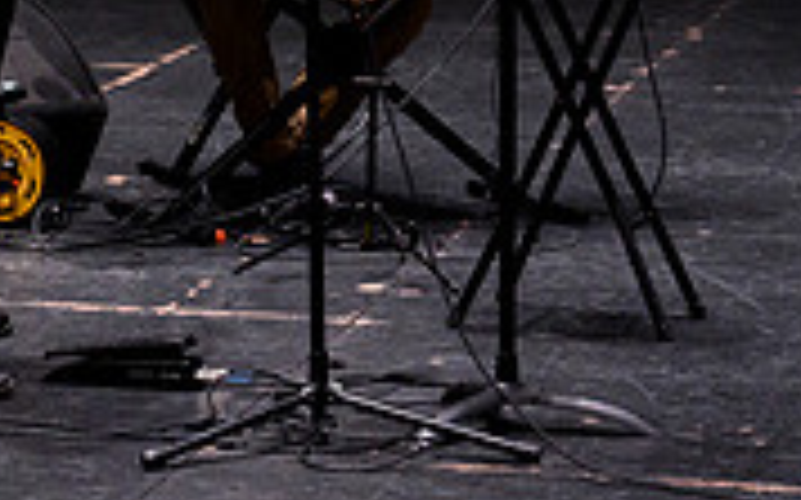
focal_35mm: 209
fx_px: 4560
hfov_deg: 9.8
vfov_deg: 6.1
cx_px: -300
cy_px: -506
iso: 3200
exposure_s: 1/125
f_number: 4
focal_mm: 52
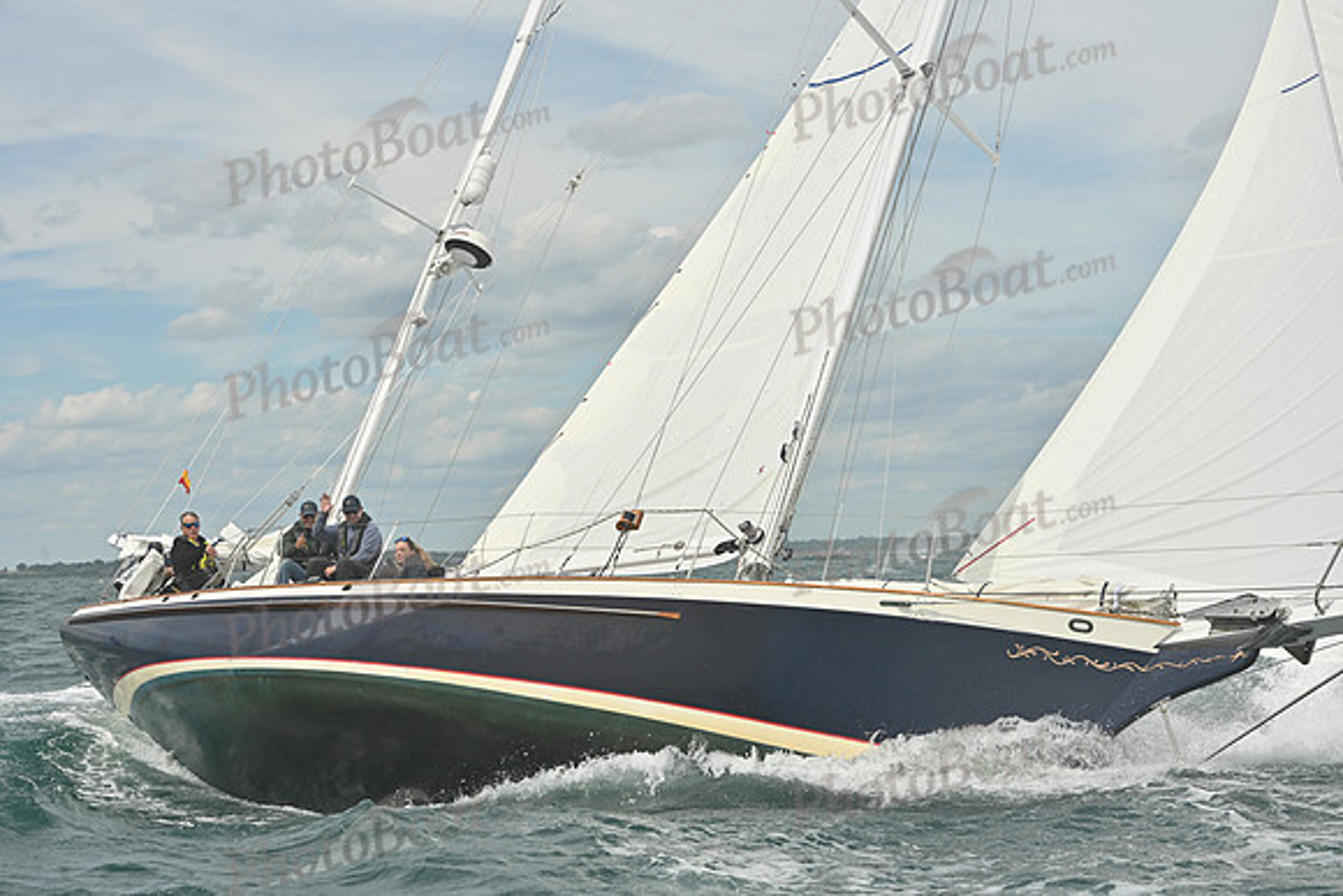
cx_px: 672
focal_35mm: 70
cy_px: 448
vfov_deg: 19.5
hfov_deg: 28.8
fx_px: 2612
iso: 320
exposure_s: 1/1250
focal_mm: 70
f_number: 11
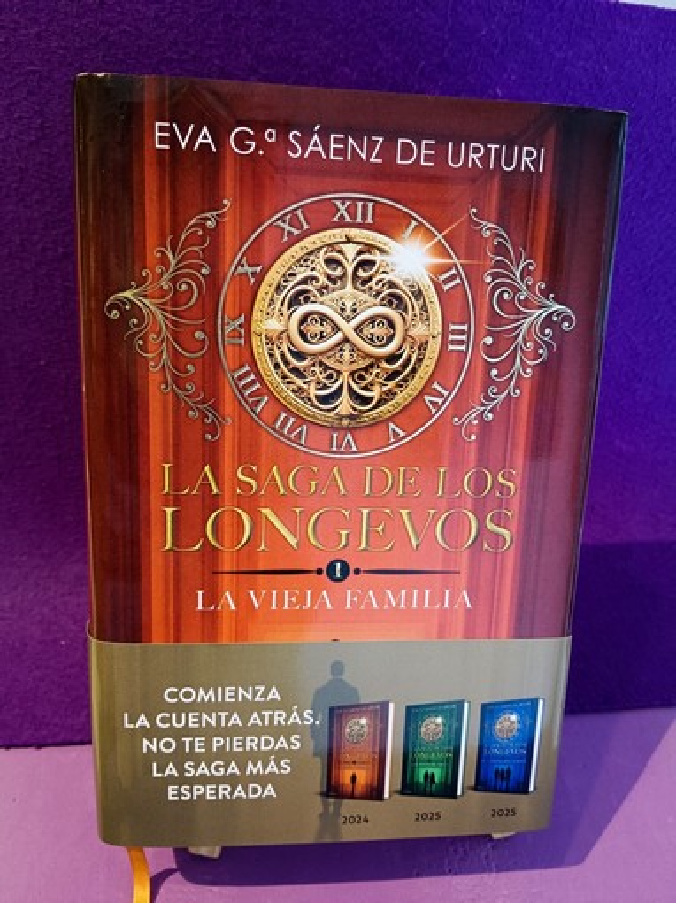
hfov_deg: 53.0
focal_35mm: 26
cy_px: 452
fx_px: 678
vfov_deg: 67.3
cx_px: 338
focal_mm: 3.96
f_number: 1.8
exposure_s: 1/50
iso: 1156
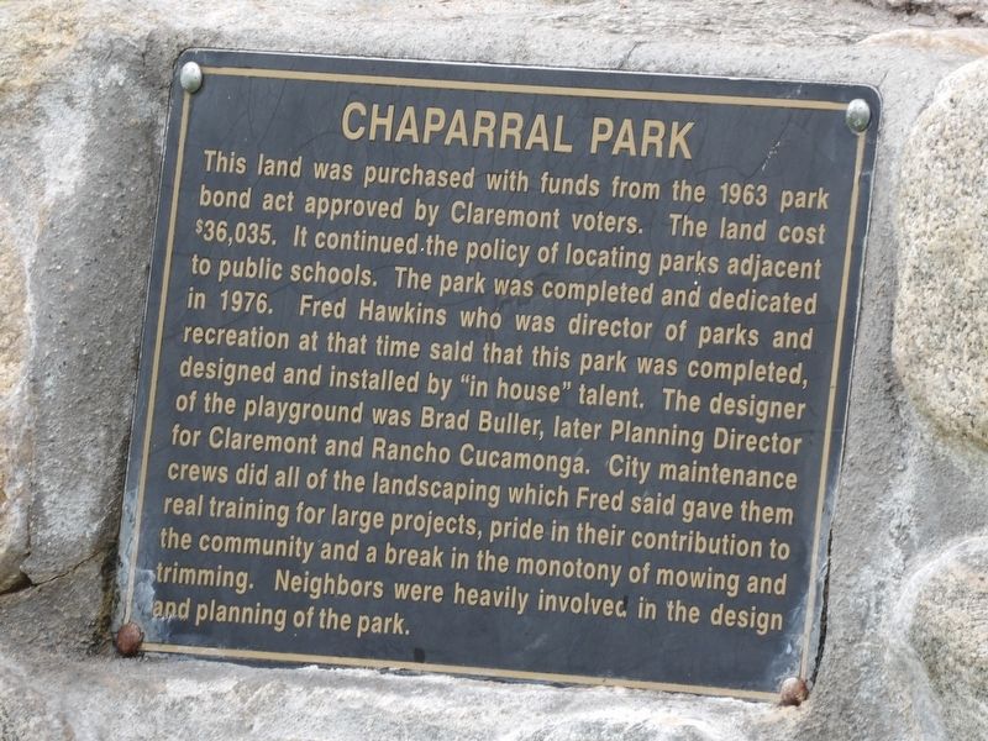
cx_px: 494
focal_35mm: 967
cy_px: 370
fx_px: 27600
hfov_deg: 2.1
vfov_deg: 1.5
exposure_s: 1/100
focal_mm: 173.5
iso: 135
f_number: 7.7
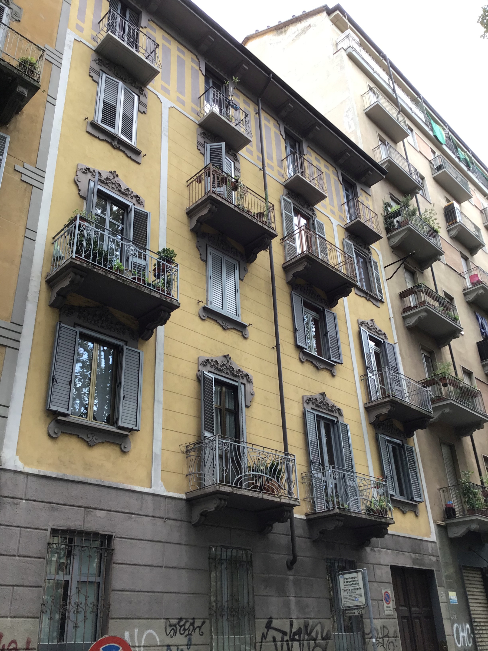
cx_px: 244
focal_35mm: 31
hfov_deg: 45.4
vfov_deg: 58.4
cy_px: 326
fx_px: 583
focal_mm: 3.3
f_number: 2.4
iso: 32
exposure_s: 1/60
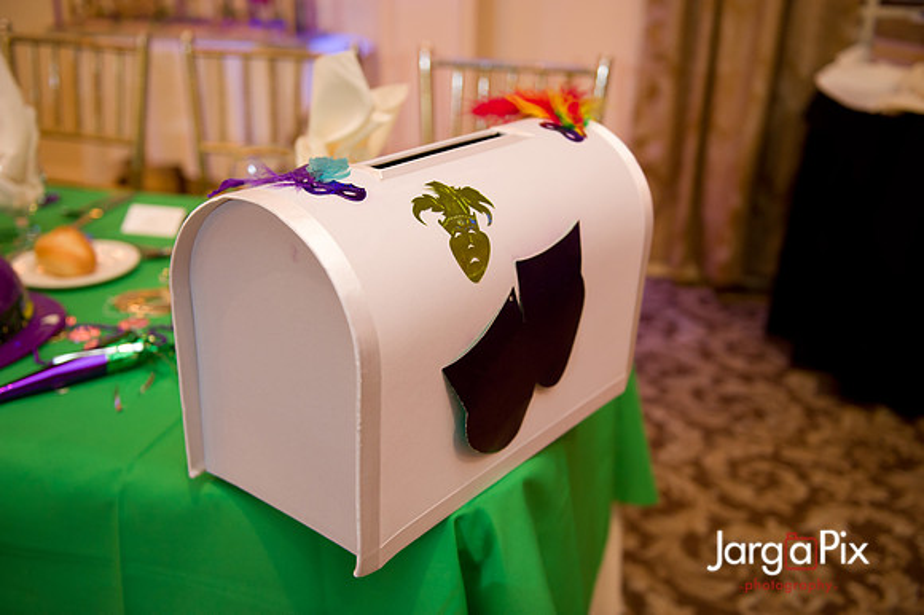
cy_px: 308
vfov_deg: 35.0
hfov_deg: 50.7
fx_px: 975
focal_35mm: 38
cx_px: 462
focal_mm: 38
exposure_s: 1/125
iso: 1600
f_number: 3.2
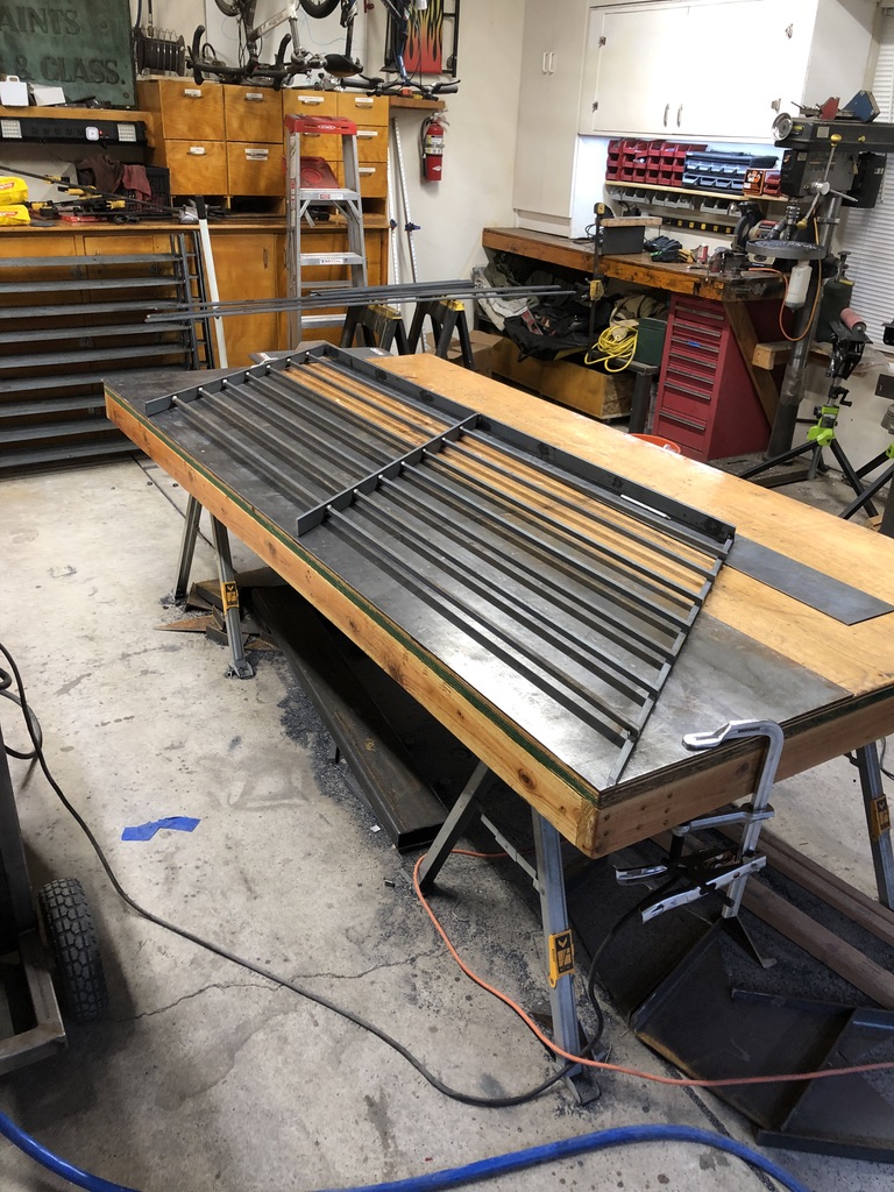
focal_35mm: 28
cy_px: 596
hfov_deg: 49.7
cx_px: 447
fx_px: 964
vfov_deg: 63.4
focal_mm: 4
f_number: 1.8
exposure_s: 1/20
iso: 40
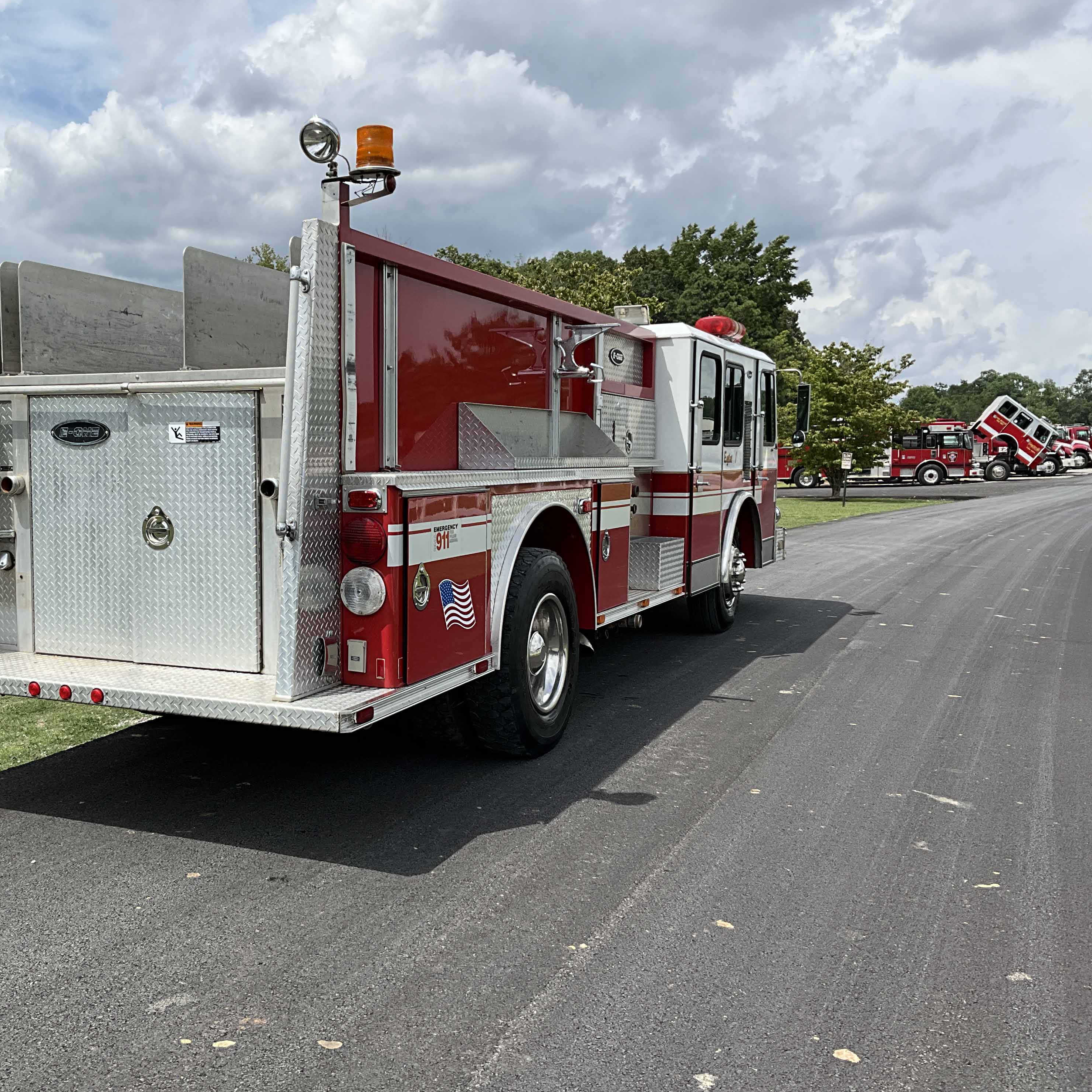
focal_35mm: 35
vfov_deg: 47.2
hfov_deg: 46.6
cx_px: 384
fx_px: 1249
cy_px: 550
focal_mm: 3
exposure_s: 1/2427
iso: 25
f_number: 1.8
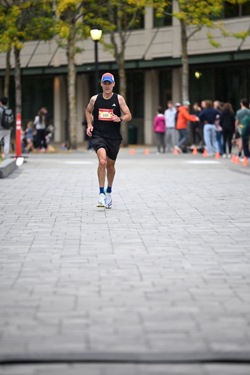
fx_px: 2082
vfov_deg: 10.3
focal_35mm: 200
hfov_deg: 6.9
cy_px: 188
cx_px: 125
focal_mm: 200
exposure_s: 1/1600
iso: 1250
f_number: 2.8
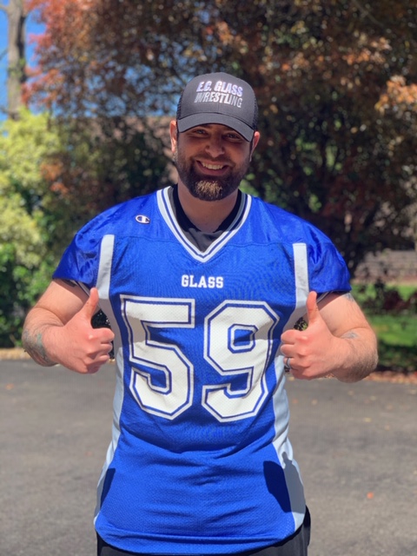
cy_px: 278
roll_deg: +1.1
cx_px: 208
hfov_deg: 28.0
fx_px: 835
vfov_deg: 36.8
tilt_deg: -1.1
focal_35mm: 52
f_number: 2.4
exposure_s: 1/400
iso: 16
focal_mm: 6
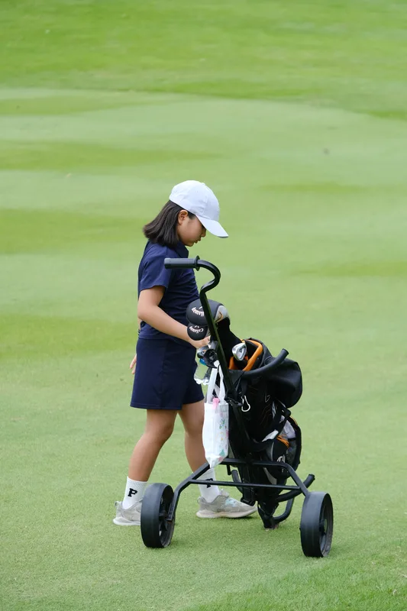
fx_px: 2426
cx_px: 204
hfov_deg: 9.6
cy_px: 306
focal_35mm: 143
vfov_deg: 14.4
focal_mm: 95
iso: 160
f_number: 4
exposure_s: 1/400
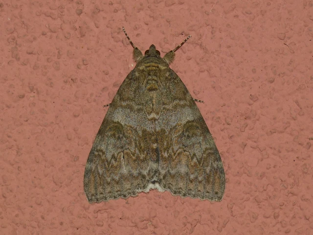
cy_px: 118
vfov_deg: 8.8
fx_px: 1528
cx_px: 156
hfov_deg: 11.7
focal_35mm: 169
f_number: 7.1
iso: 80
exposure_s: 1/50
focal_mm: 30.2
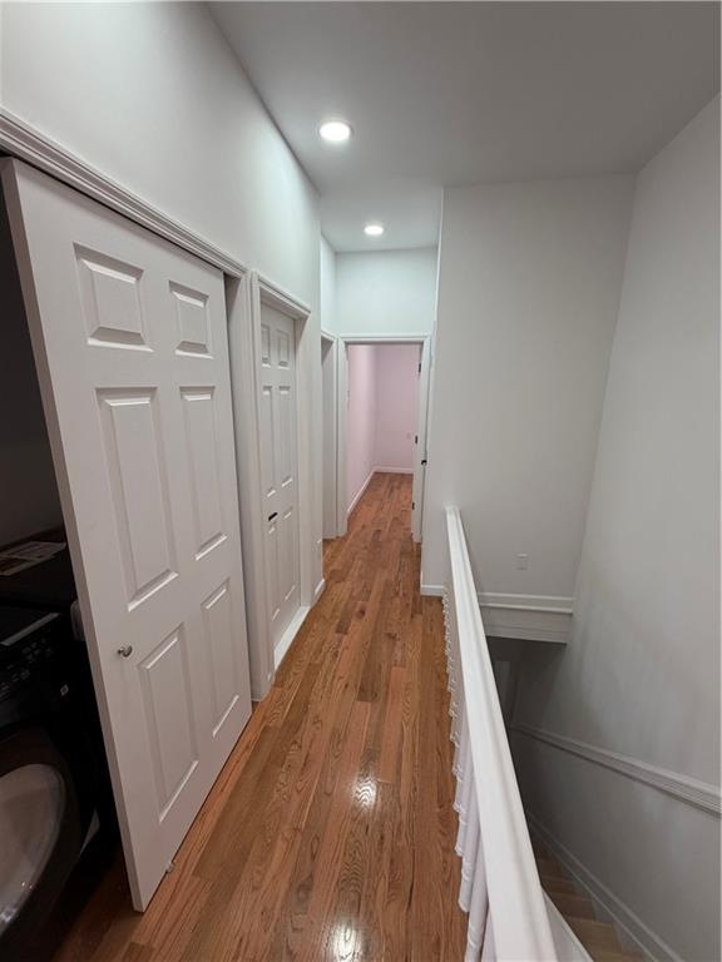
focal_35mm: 14
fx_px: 389
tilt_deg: -12.6
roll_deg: -0.3
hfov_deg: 85.7
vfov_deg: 102.1
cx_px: 361
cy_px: 481
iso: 200
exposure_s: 1/120
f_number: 2.2
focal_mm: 2.22
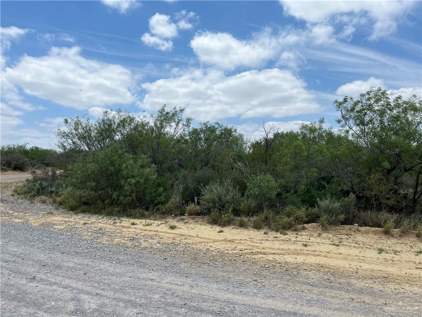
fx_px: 317
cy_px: 158
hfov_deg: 67.3
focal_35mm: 26
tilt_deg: +2.6
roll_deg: -1.6
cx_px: 211
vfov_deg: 53.1
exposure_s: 1/5848
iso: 50
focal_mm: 5.1
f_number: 1.6
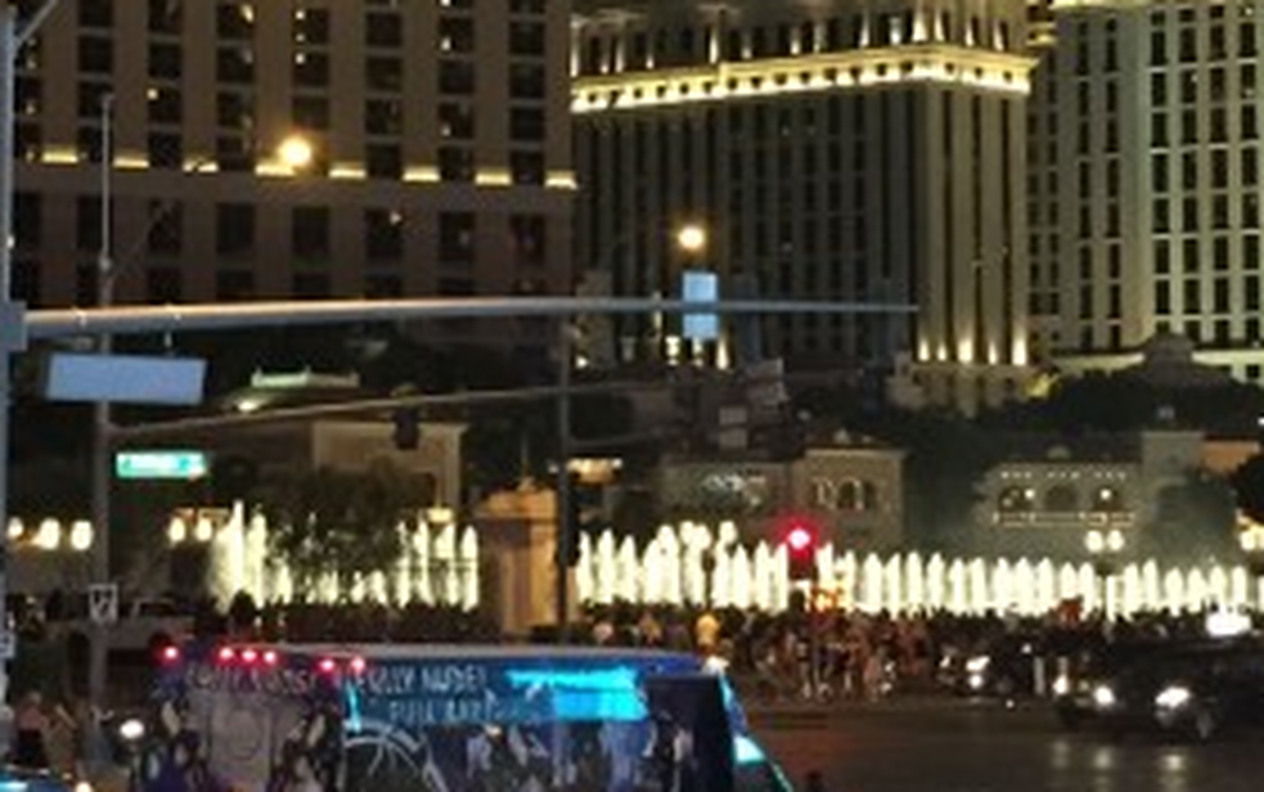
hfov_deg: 18.5
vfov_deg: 11.7
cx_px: 360
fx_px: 3861
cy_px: 243
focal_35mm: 112
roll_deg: -0.8
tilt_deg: +3.8
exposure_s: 1/15
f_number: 2.2
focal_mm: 4.15
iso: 250
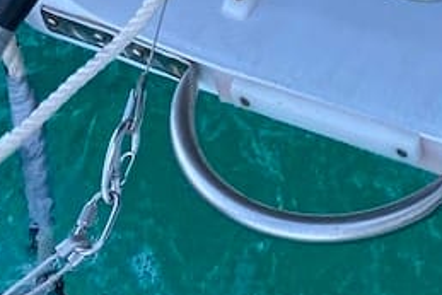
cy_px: -225
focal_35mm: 107
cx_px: 384
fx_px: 1314
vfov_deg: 11.9
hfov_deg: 18.8
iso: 32
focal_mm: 4.25
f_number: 1.8
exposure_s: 1/458
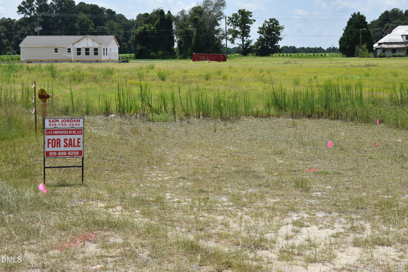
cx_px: 204
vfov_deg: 22.6
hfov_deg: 33.4
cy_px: 136
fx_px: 680
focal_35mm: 60
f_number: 10
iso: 200
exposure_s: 1/400
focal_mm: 40
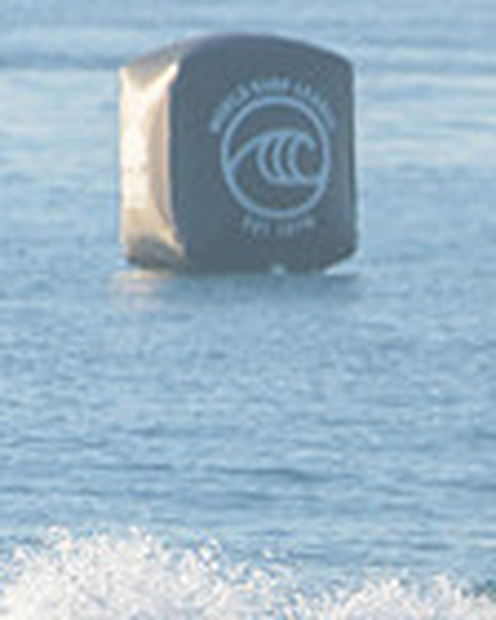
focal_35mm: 1951
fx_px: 35800
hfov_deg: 0.8
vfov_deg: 1.0
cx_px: 1191
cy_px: 746
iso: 320
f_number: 5.6
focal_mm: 500
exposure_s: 1/2000
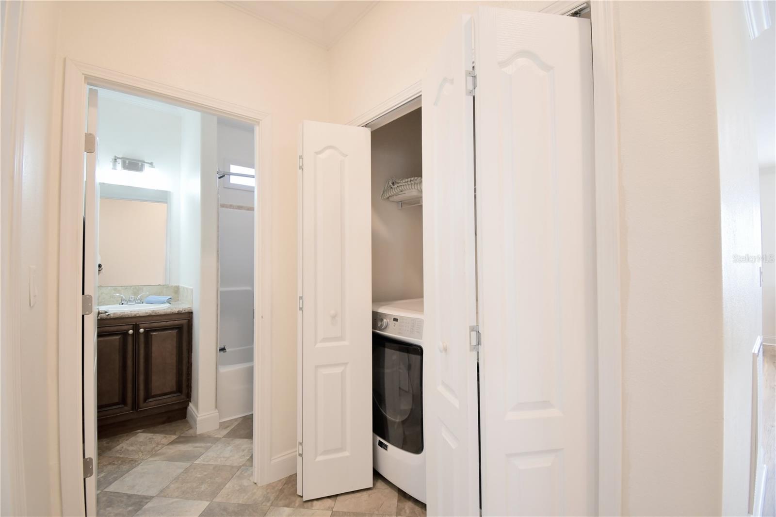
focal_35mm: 15
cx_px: 388
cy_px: 258
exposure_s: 1/60
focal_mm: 10
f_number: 4.5
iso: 400
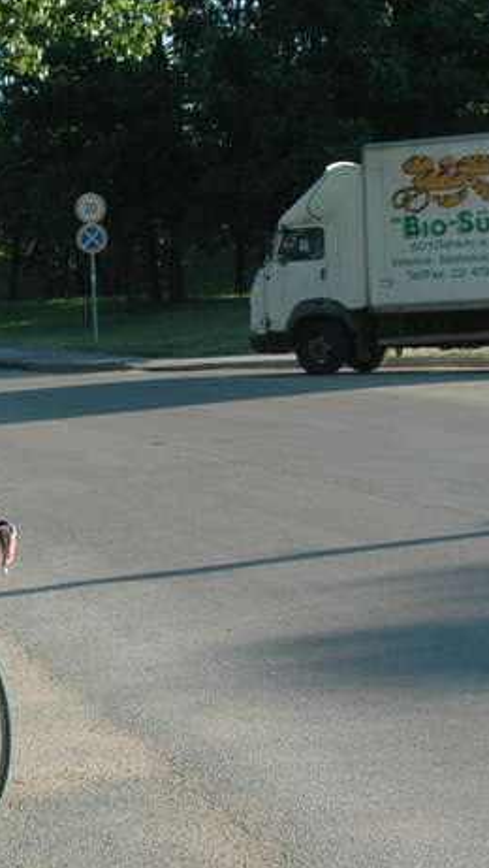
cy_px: 471
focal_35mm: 86
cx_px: -181
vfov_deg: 24.7
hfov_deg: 13.5
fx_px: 1978
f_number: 9.5
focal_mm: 28
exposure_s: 1/250
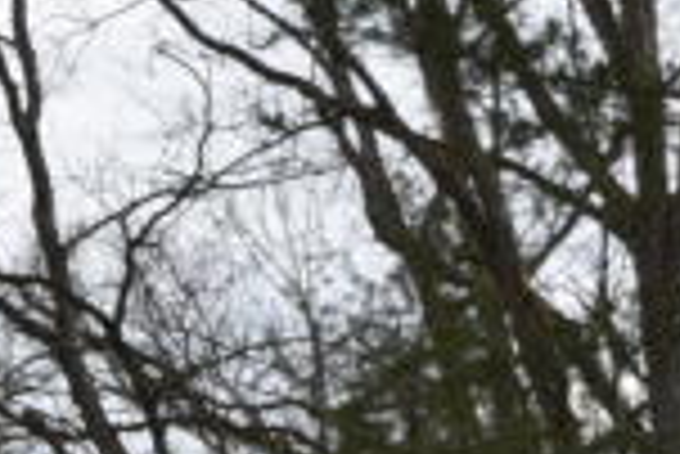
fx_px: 6485
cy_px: 1308
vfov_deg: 3.9
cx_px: -1247
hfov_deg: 5.7
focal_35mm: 343
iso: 320
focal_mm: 30
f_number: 8
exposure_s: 1/250
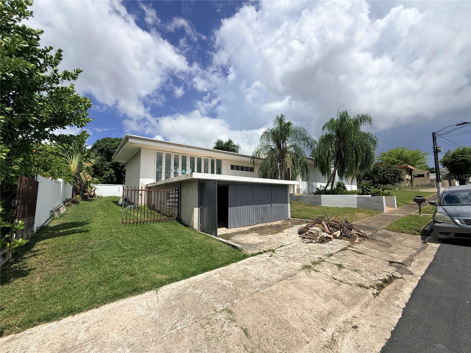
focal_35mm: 14
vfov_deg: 85.7
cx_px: 236
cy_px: 176
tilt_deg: +6.6
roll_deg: +0.4
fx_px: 190
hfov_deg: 102.1
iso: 50
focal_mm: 2.22
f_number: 2.2
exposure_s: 1/3891
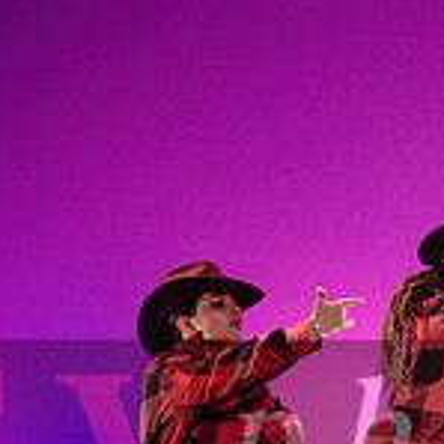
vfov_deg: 4.1
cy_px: 413
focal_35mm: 425
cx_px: 835
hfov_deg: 4.1
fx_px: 6167
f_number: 2.8
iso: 1600
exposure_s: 1/250
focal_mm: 116
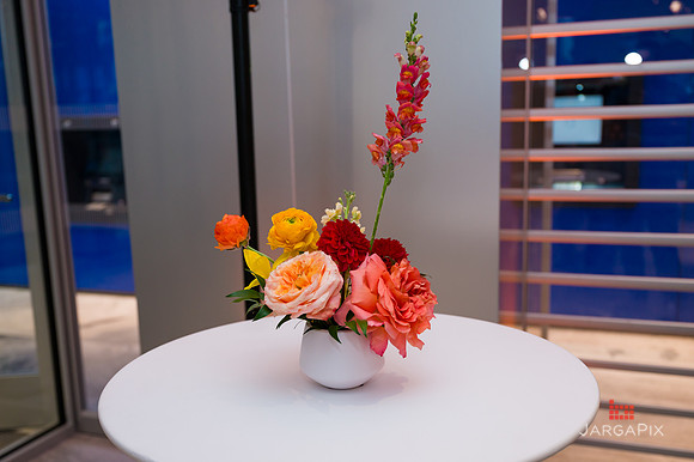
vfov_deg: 35.6
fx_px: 719
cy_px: 250
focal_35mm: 37
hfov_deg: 51.5
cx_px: 348
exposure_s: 1/160
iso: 400
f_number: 3.2
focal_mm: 34.5
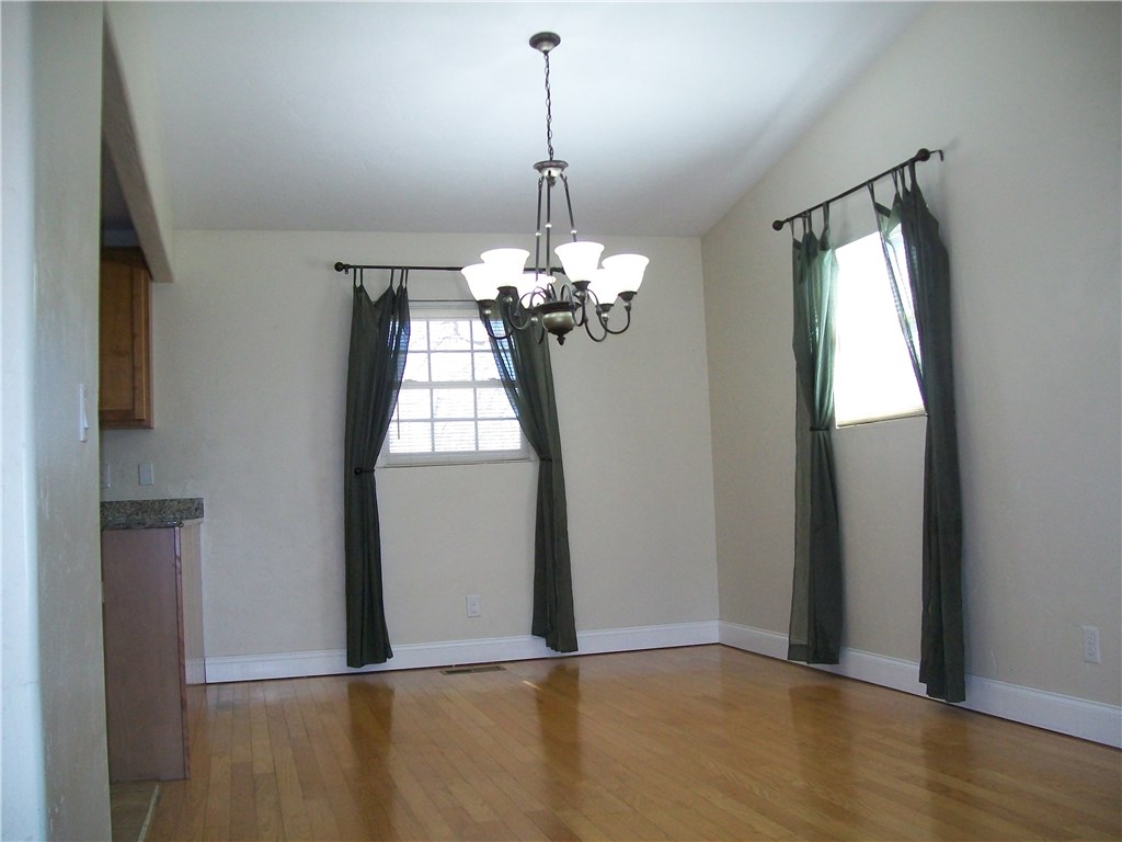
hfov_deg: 54.0
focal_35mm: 34
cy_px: 421
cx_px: 561
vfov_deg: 41.8
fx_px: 1102
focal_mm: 6.1
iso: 160
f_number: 2.7
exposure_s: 1/60
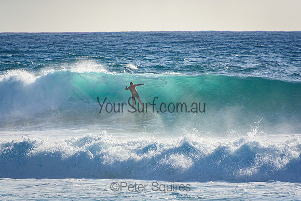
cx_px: 150
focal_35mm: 585
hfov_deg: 3.5
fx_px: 4892
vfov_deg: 2.4
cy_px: 100
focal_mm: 390
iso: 280
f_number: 5.6
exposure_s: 1/2000
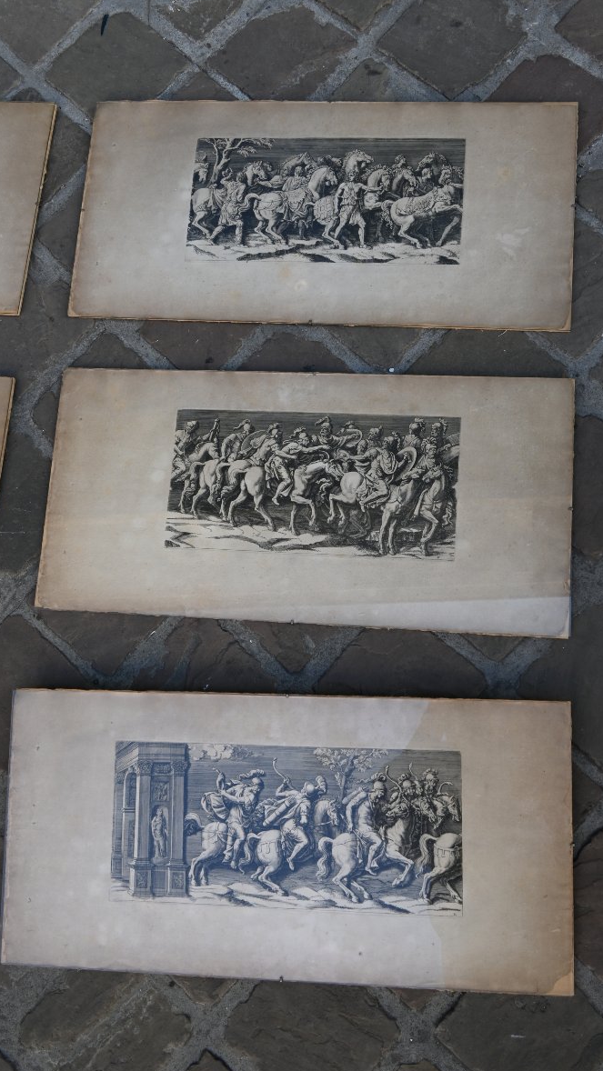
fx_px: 932
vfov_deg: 59.8
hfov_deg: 35.8
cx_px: 344
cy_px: 531
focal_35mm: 33
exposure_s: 1/250
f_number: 5.6
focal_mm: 20.5
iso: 180
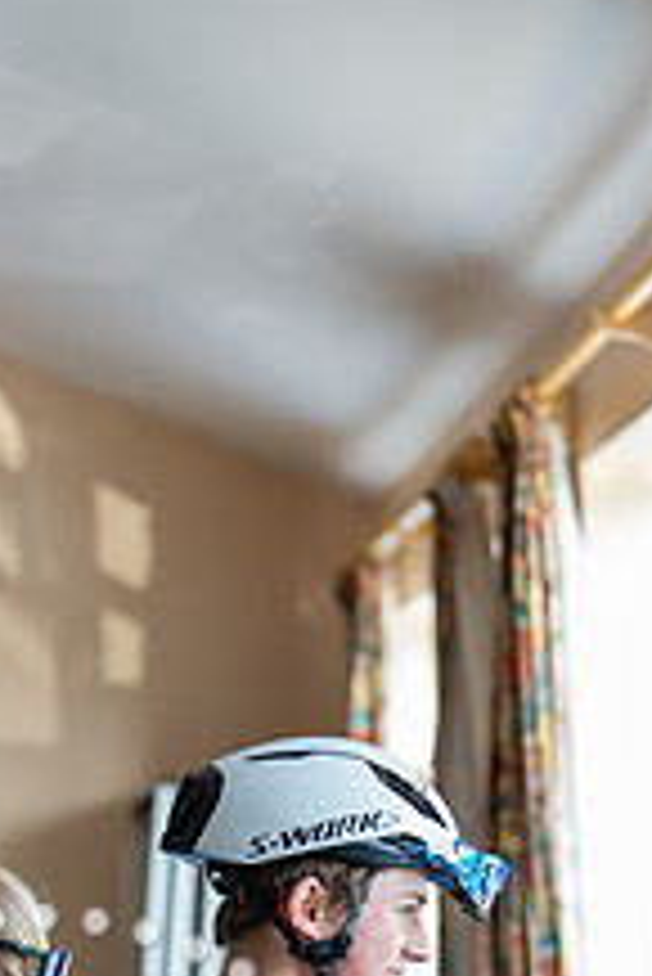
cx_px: 121
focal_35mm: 170
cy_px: 945
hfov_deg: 8.1
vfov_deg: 12.0
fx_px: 4611
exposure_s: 1/50
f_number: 2.8
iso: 125
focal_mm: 82
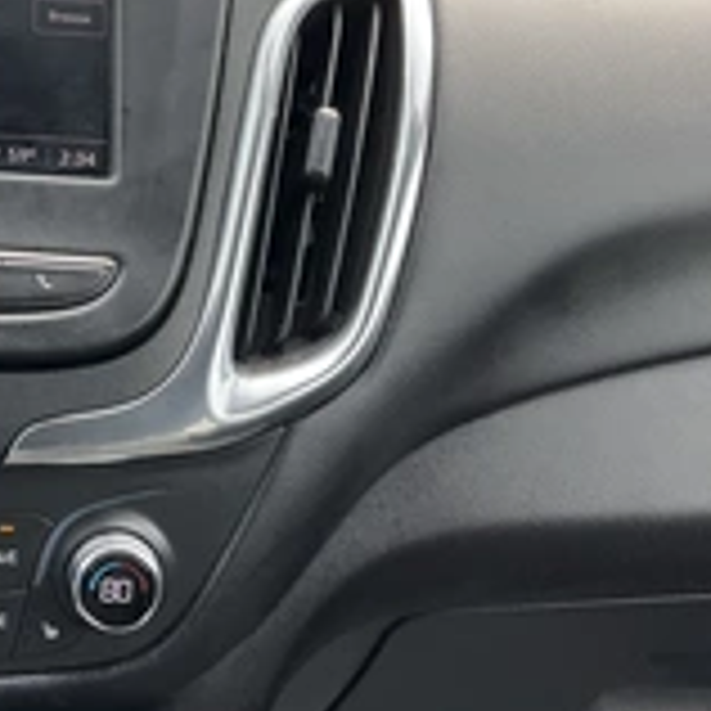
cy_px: 194
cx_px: -32
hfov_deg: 25.0
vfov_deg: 26.2
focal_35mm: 65
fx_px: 1510
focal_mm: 3
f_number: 1.8
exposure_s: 1/184
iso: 20
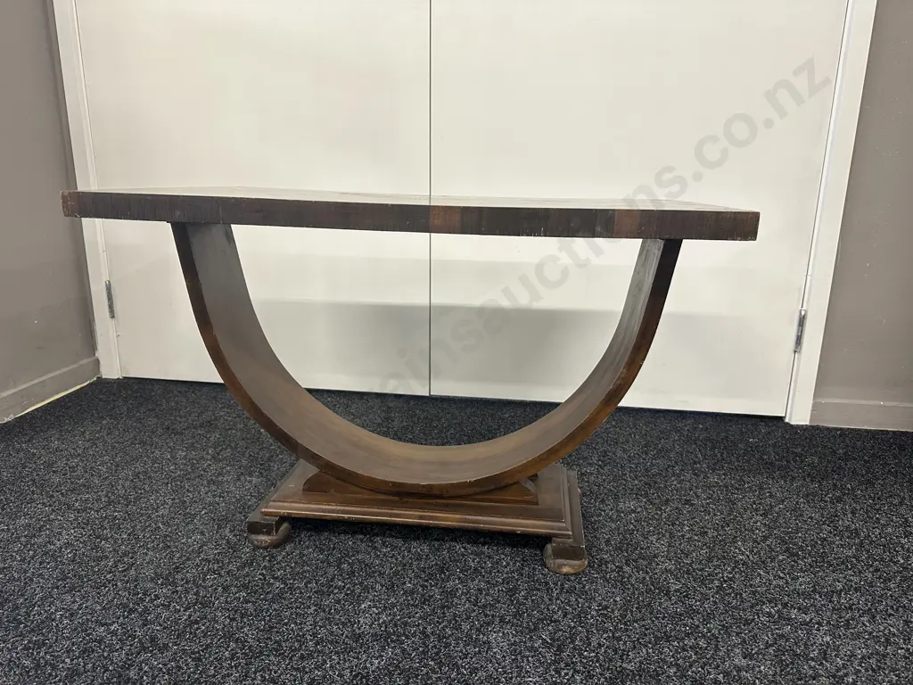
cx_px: 456
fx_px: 633
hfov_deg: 71.6
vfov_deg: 56.8
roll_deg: -1.3
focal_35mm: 24
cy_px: 342
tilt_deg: -16.0
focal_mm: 6.86
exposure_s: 1/100
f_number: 1.78
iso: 200
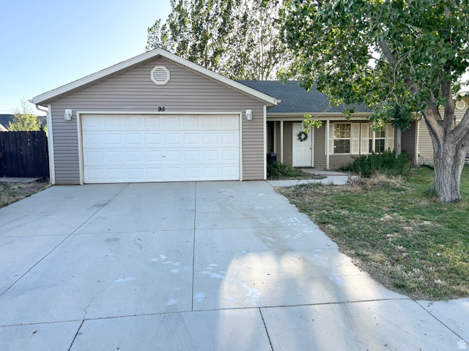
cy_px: 176
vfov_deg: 53.1
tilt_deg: -6.7
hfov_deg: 67.3
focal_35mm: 26
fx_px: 352
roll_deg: +1.5
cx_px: 234
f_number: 1.5
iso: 50
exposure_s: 1/696
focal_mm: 5.7
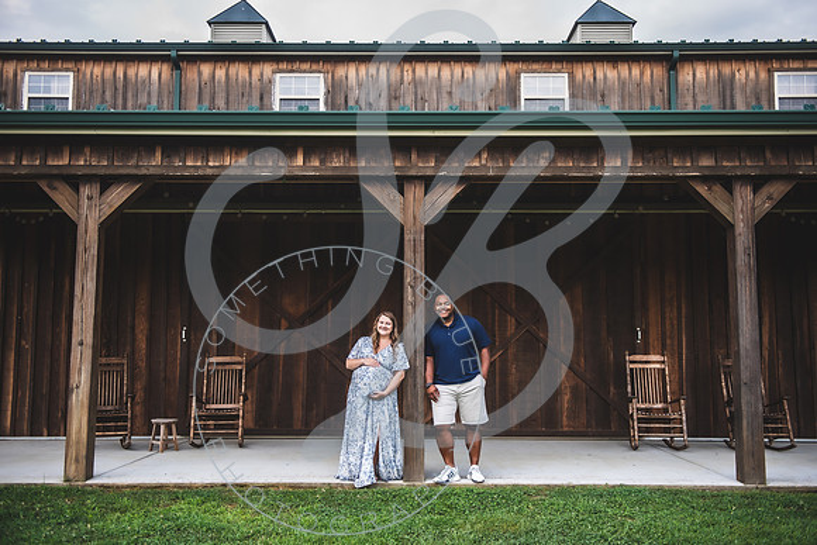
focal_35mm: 36
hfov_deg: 52.7
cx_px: 410
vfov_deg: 36.6
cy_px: 273
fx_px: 824
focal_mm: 36
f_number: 2.8
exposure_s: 1/125
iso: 100
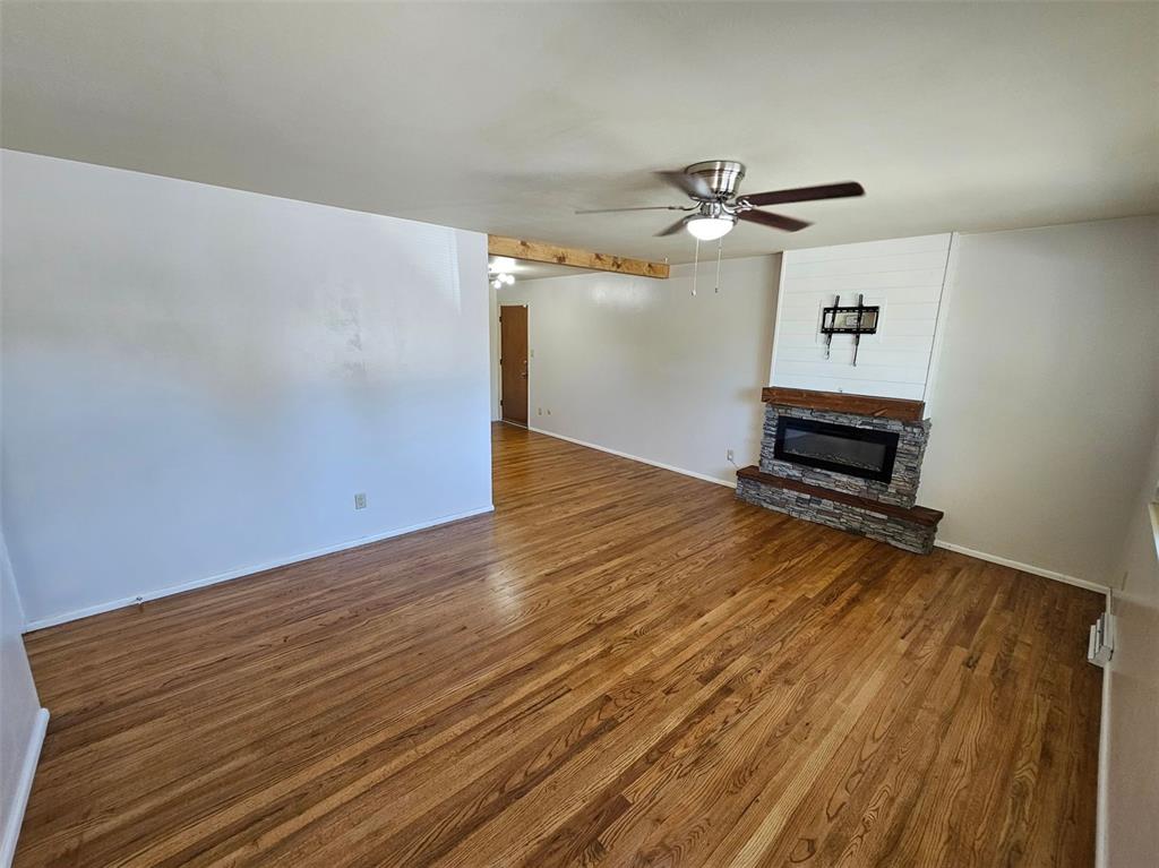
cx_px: 580
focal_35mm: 13
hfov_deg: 106.2
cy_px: 434
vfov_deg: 89.9
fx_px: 435
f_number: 2.2
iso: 160
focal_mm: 2.2
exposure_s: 1/60
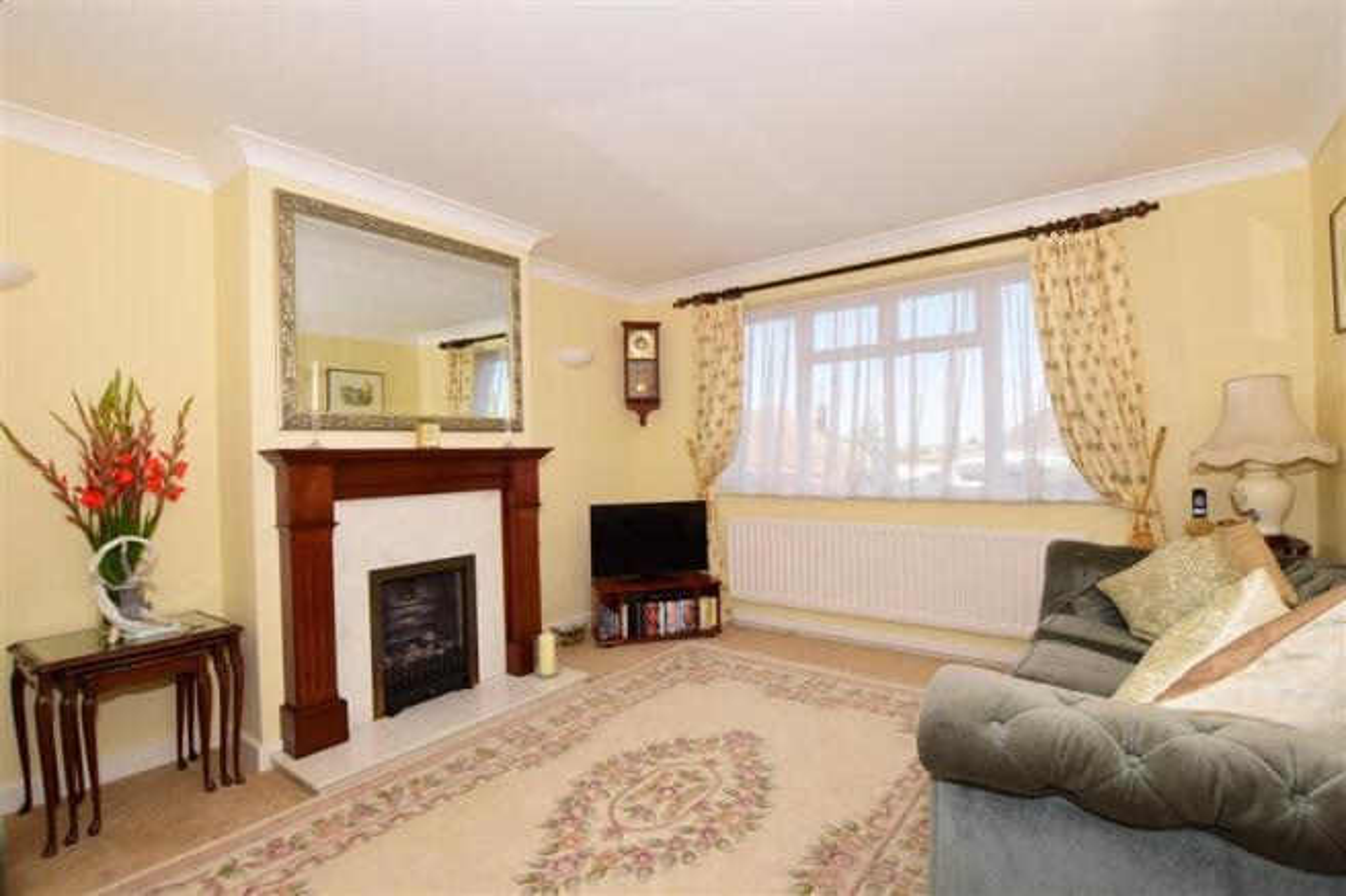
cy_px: 448
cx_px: 673
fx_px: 561
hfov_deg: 100.4
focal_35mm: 15
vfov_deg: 77.3
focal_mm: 10
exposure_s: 1/200
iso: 200
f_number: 7.1
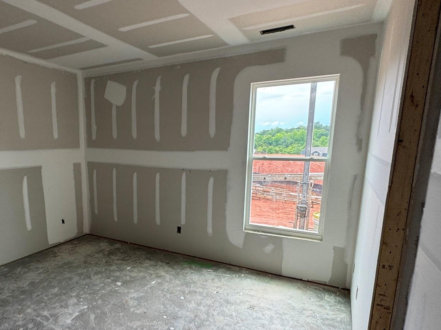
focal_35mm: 24
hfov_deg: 69.8
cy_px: 199
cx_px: 151
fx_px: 306
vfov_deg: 56.3
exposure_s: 1/99
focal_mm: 2.22
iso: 50
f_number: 2.2
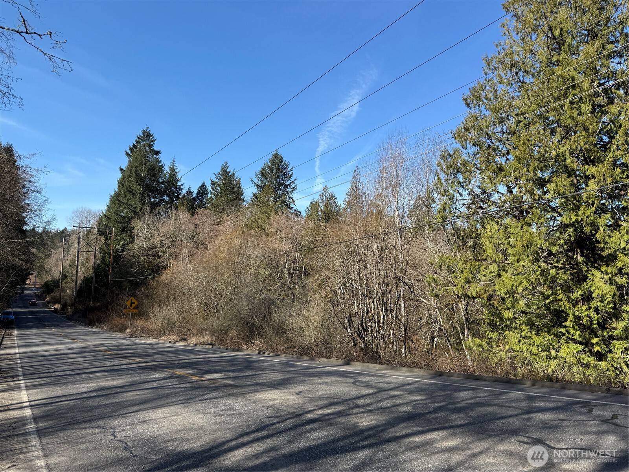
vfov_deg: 56.8
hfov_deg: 71.6
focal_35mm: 24
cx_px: 314
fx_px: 436
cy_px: 236
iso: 80
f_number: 1.78
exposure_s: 1/2703
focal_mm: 6.76
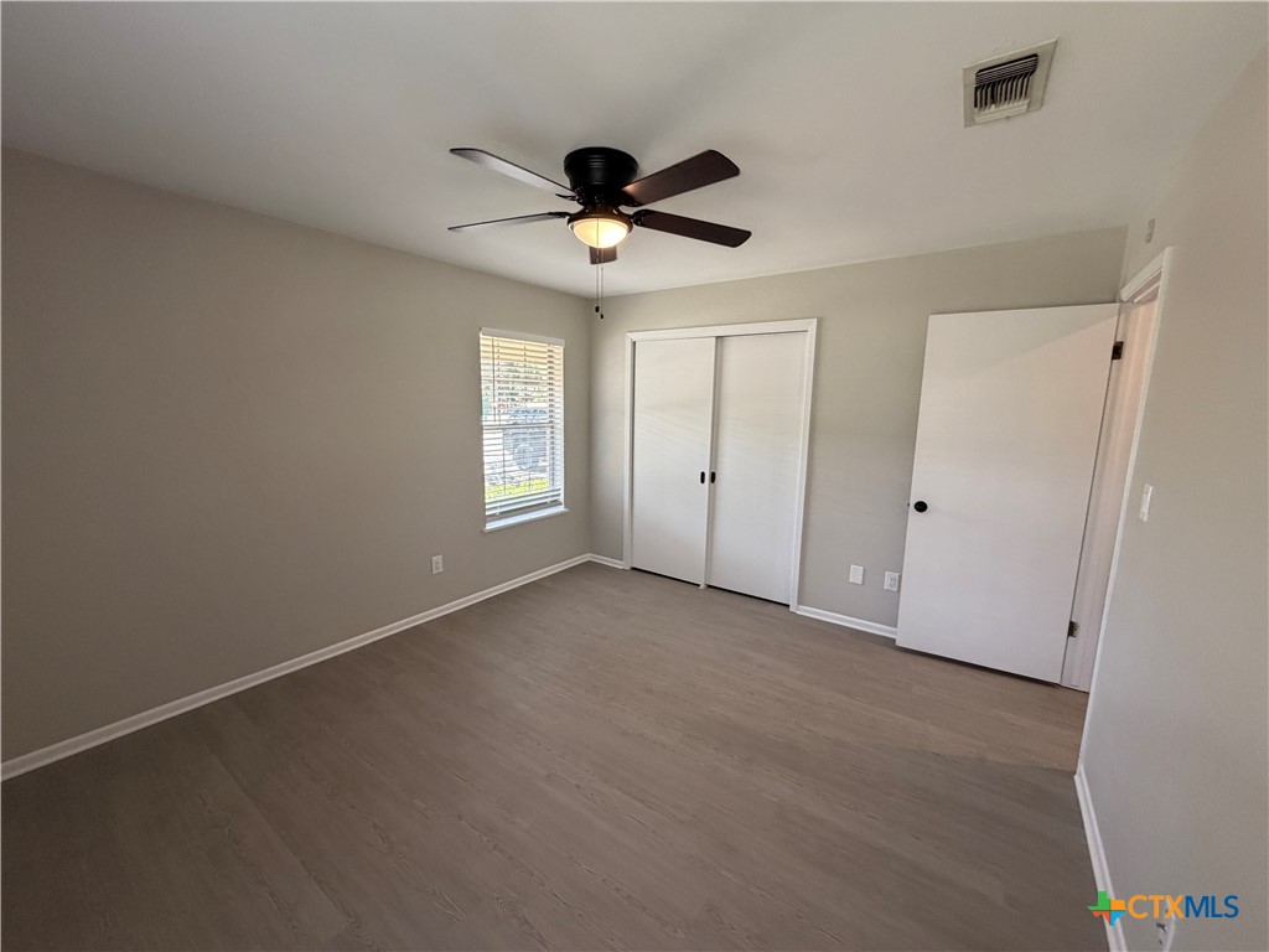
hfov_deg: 102.1
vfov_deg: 85.7
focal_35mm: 14
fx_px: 513
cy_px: 476
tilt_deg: -8.1
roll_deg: -0.7
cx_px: 634
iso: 320
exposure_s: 1/120
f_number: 2.2
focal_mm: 2.22
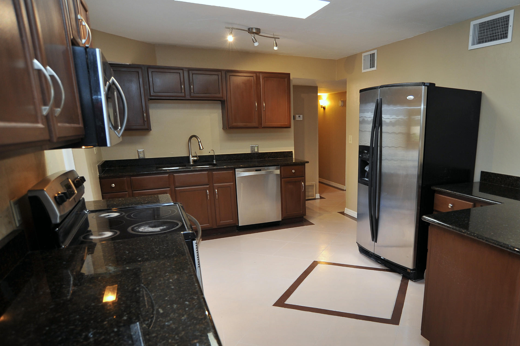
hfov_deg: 71.7
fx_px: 346
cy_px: 212
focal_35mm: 24
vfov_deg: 52.6
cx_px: 345
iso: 500
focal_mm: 18
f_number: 5
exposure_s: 1/25
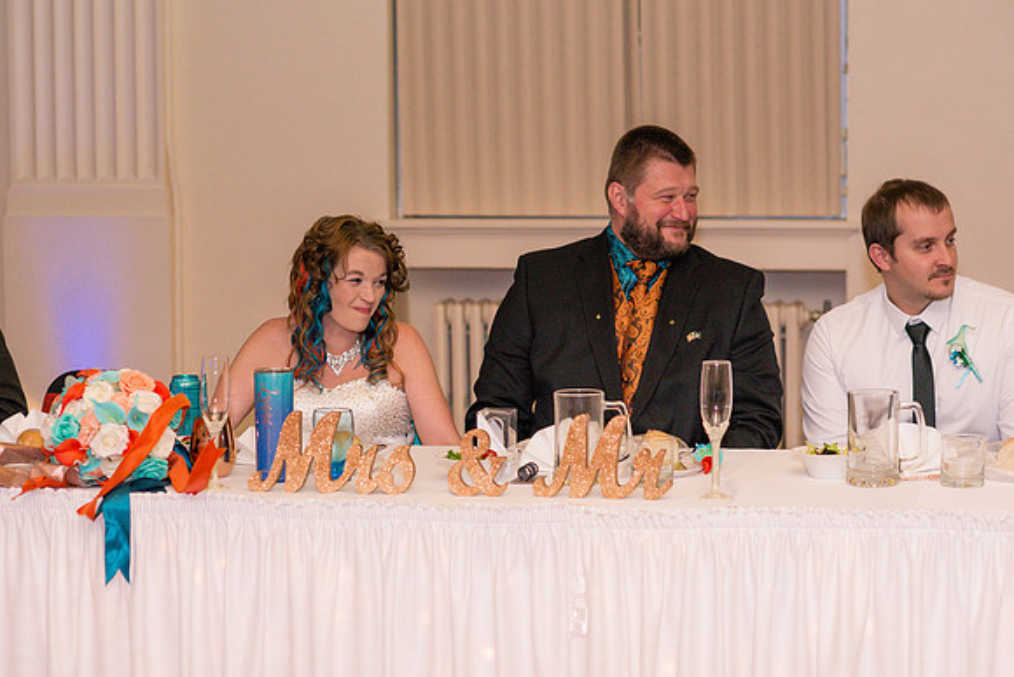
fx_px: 2623
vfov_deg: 14.7
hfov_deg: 21.9
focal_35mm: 93
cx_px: 480
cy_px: 340
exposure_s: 1/250
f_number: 3.2
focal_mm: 85
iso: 500
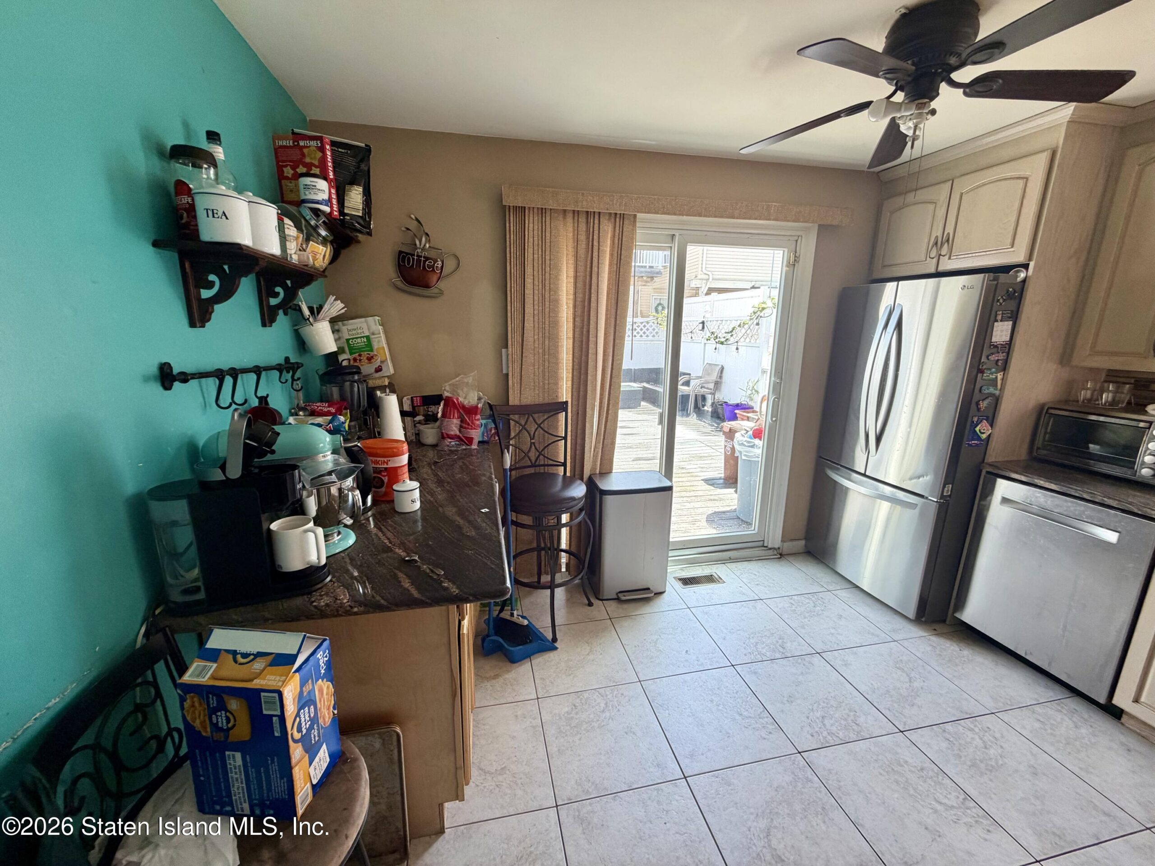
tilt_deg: -13.3
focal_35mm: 14
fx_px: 467
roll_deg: +1.0
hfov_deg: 102.1
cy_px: 433
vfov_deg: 85.7
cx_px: 578
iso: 125
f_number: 2.2
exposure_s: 1/121
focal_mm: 2.22
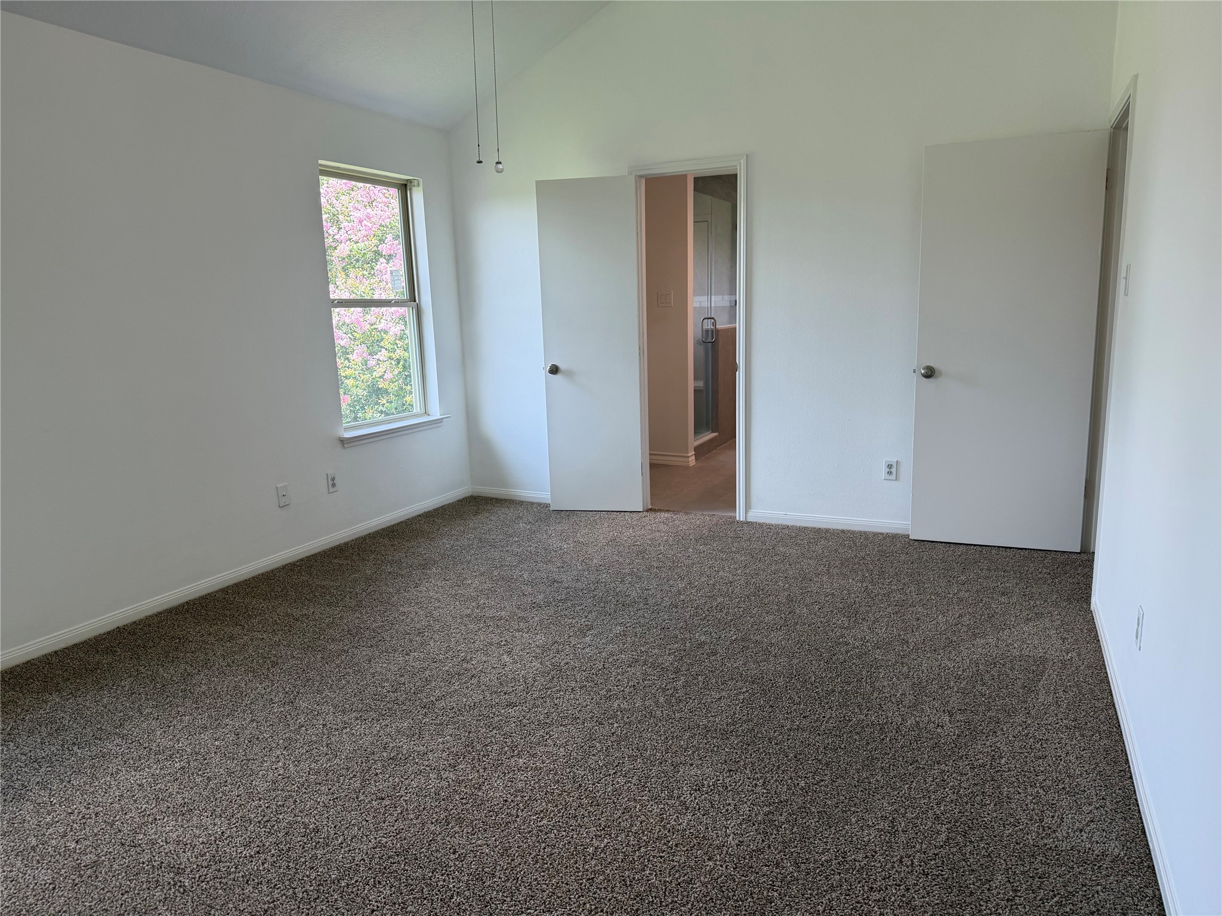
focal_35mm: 24
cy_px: 458
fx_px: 847
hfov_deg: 71.6
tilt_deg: -9.5
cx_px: 611
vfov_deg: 56.8
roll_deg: +1.7
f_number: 1.78
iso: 80
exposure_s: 1/180
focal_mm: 6.76
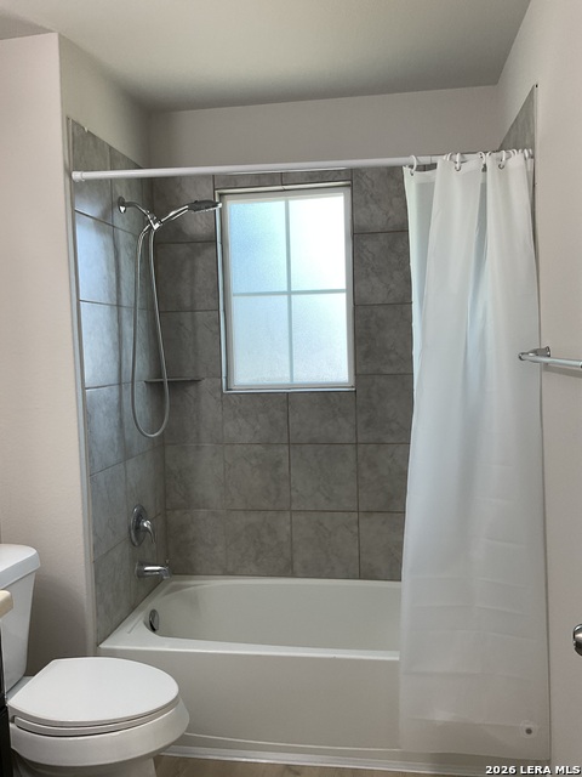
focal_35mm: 29
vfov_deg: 61.7
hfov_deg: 48.2
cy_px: 388
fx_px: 650
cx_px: 291
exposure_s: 1/120
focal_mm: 3
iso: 64
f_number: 1.8
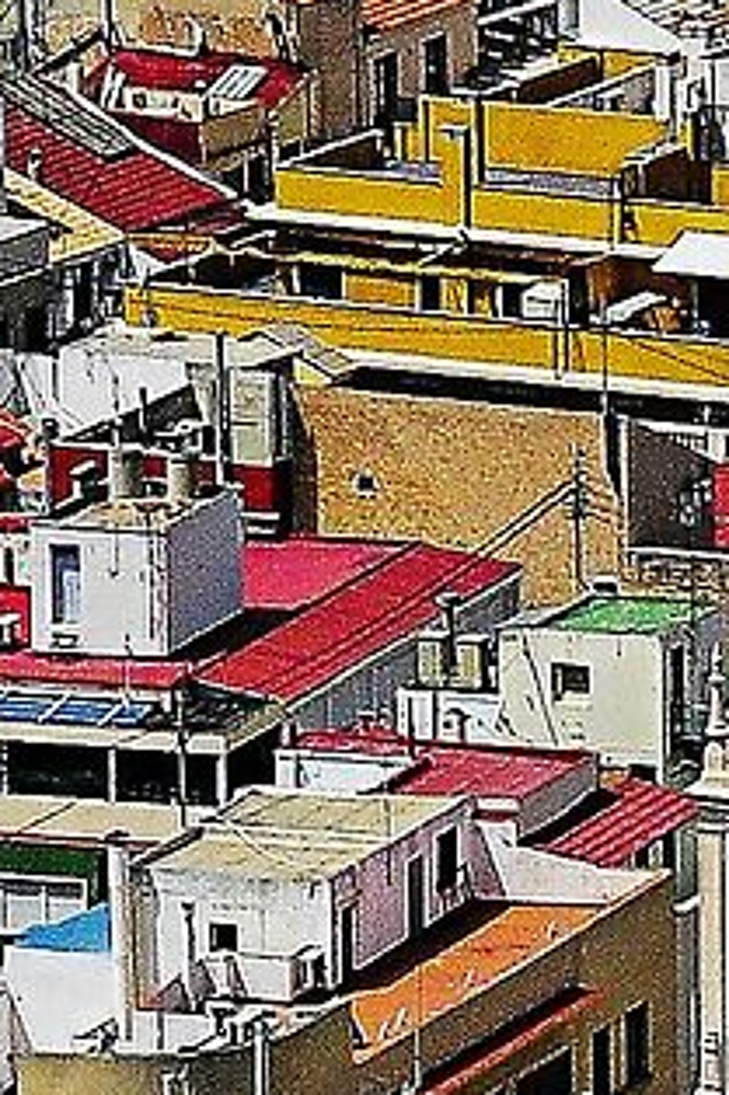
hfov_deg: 1.7
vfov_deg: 2.5
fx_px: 24386
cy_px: 3853
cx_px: -952
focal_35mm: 802
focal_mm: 70
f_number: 13
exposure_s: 1/125
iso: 320
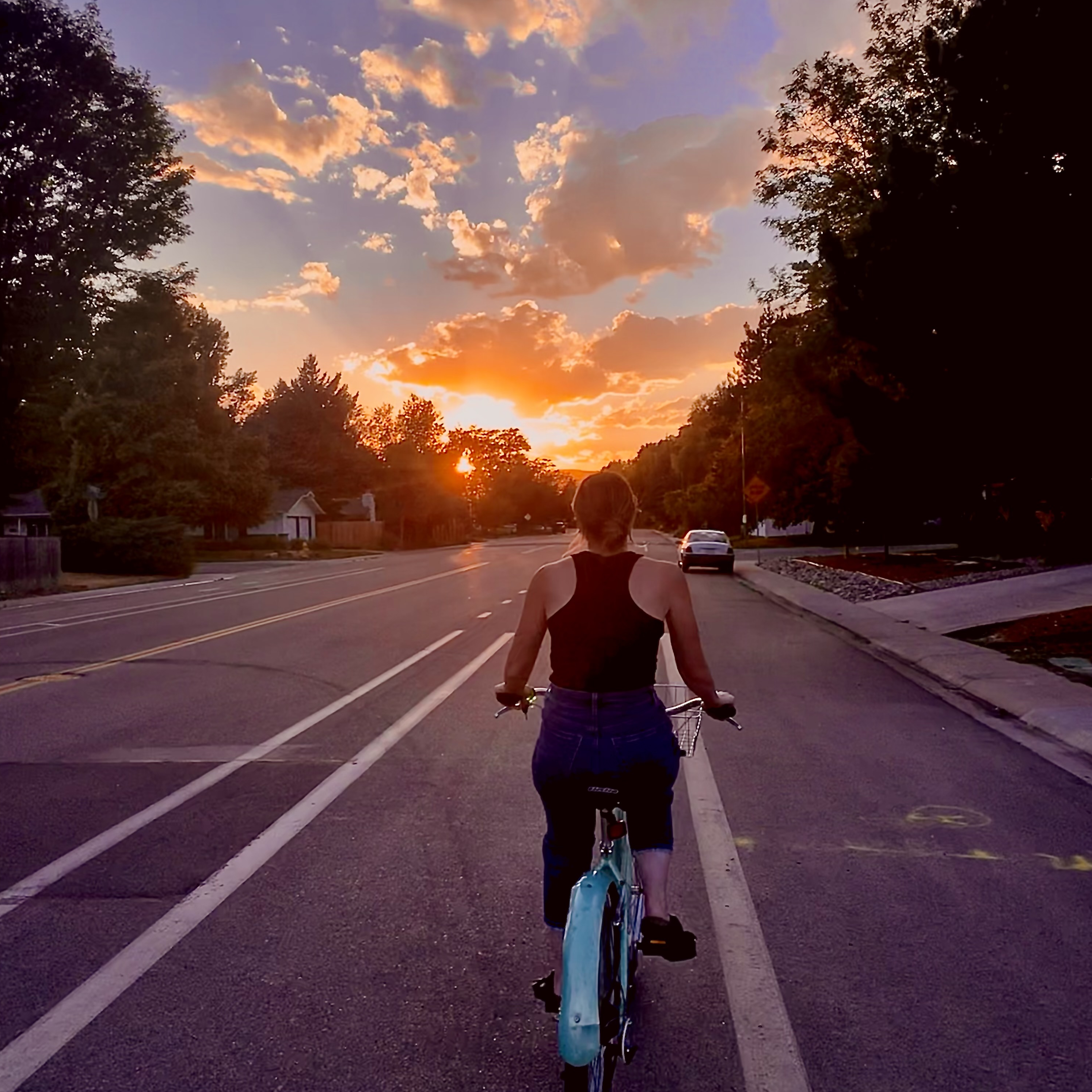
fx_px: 1106
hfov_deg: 52.5
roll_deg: +0.0
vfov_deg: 52.5
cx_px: 549
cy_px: 540
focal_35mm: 31
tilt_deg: +0.4
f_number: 1.8
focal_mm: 4.25
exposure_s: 1/771
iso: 25
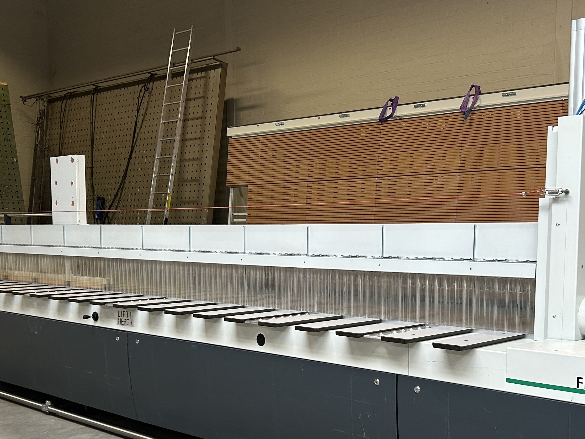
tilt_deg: -5.7
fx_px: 794
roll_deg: +0.4
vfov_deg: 30.5
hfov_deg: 40.4
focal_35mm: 47
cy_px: 313
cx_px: 294
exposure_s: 1/100
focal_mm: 5.7
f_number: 1.5
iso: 100
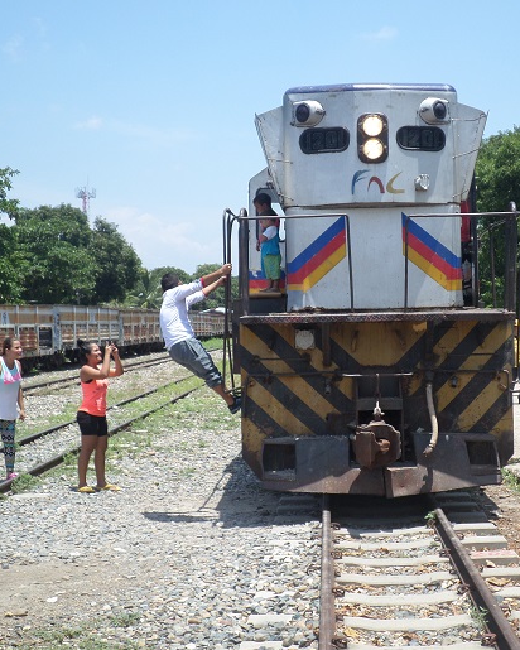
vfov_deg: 33.0
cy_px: 321
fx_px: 1097
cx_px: 377
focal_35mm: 57
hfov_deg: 26.4
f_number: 3.2
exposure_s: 1/750
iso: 80
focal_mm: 7.8
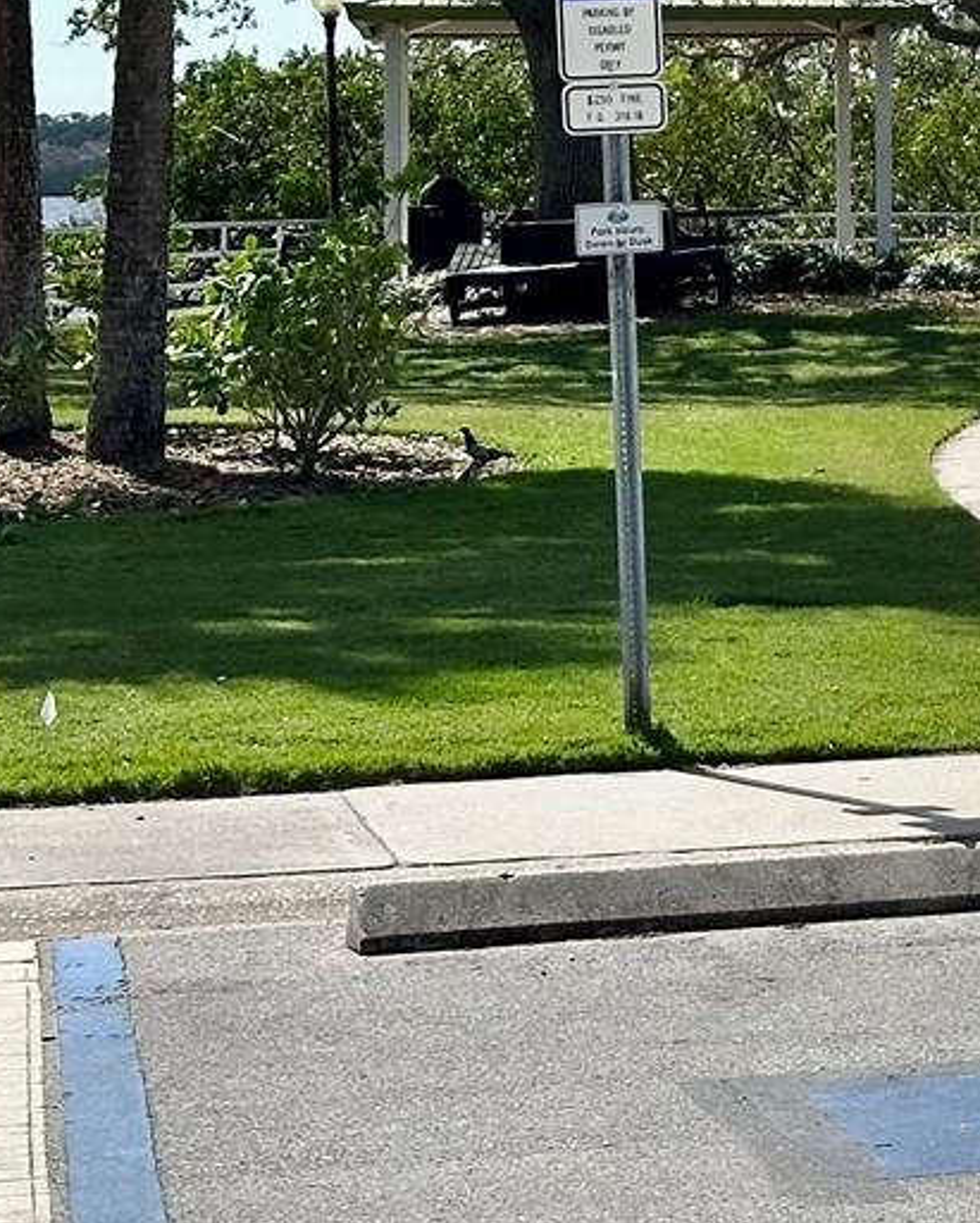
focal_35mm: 146
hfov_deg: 10.0
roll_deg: +0.1
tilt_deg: +1.6
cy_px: 67
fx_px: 5289
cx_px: 1762
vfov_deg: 13.1
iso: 64
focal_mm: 6.86
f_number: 1.78
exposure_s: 1/5000
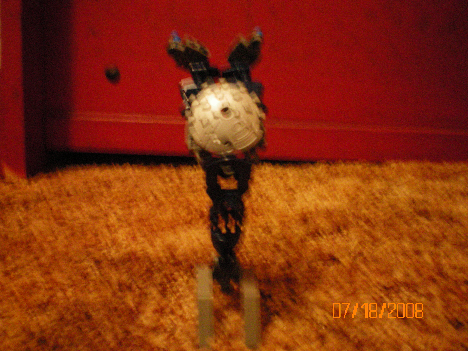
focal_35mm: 38
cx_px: 234
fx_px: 514
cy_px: 176
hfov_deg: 49.0
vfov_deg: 37.7
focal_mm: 6.3
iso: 400
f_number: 3.1
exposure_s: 1/2
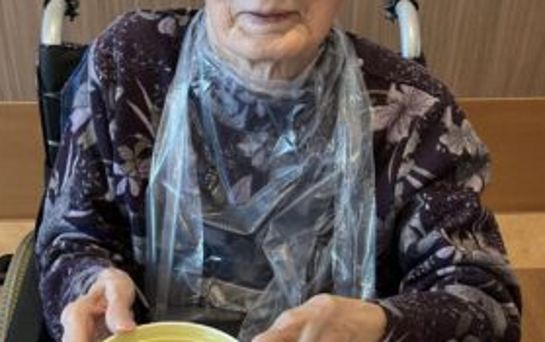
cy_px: 270
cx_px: 270
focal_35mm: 66
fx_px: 981
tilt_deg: -40.1
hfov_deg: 31.0
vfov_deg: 19.6
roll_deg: +0.6
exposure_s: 1/60
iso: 64
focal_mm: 3
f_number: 1.8
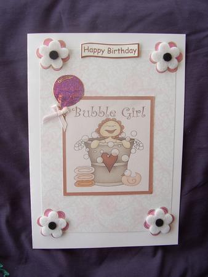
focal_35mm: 30
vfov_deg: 59.9
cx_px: 104
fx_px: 240
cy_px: 138
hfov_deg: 46.8
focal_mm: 5.8
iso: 100
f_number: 2.9
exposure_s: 1/30
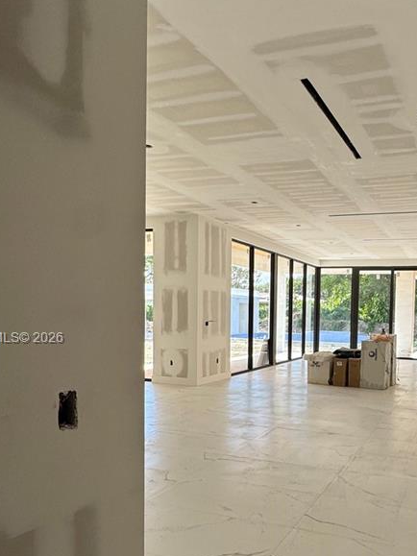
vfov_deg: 61.0
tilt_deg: -3.0
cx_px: 318
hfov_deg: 46.3
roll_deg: -1.3
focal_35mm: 29
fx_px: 466
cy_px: 339
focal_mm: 2.22
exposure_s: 1/144
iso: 40
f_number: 2.2
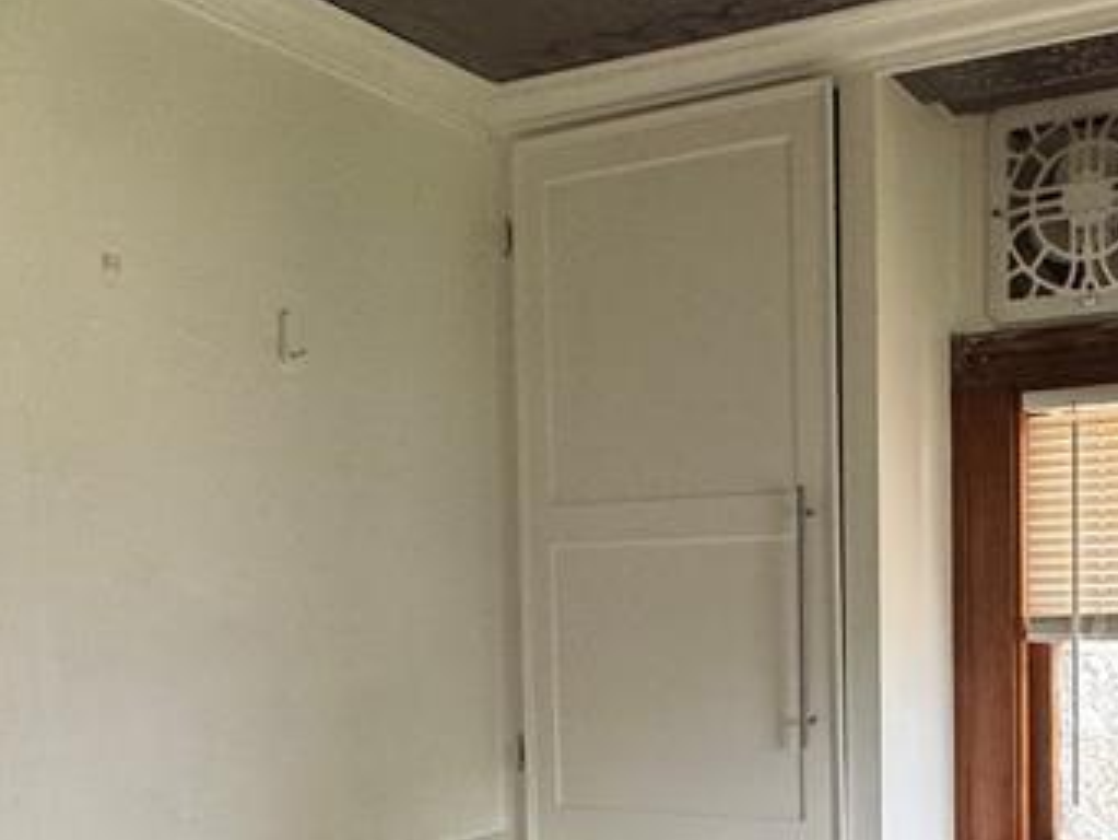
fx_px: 1357
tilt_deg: -2.0
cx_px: 859
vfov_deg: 33.5
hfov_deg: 43.1
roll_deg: +0.0
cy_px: 656
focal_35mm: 42
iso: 160
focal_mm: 2.22
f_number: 2.2
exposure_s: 1/99
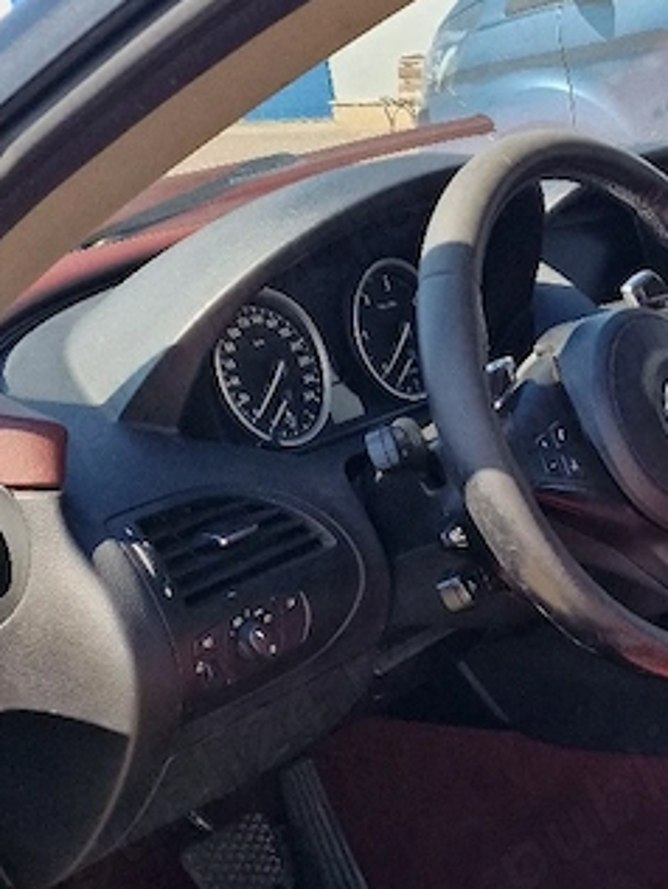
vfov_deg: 31.4
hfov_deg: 23.2
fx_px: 1491
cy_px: 824
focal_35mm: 58
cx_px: 789
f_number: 1.8
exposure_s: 1/303
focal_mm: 6.4
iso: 50
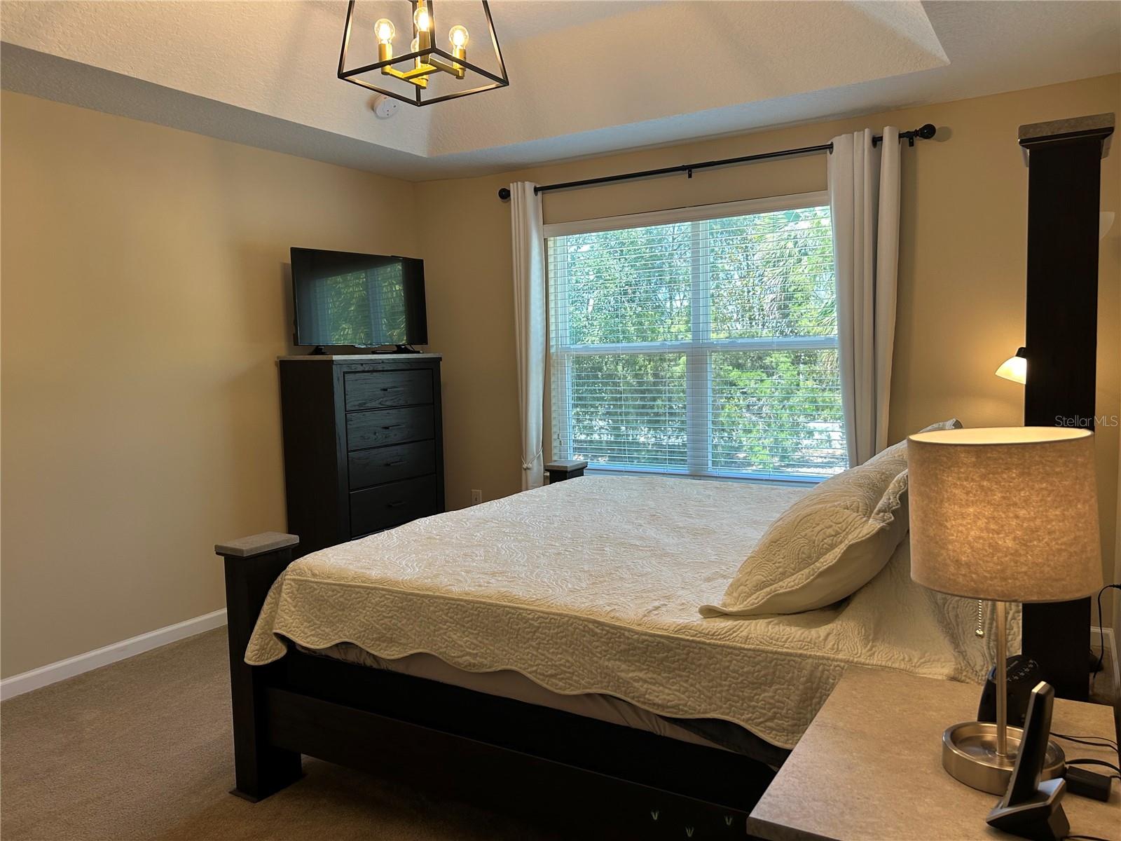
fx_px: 842
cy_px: 420
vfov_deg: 53.1
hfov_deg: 67.3
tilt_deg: -4.7
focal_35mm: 26
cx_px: 560
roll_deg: +2.3
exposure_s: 1/120
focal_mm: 5.7
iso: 50
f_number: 1.5
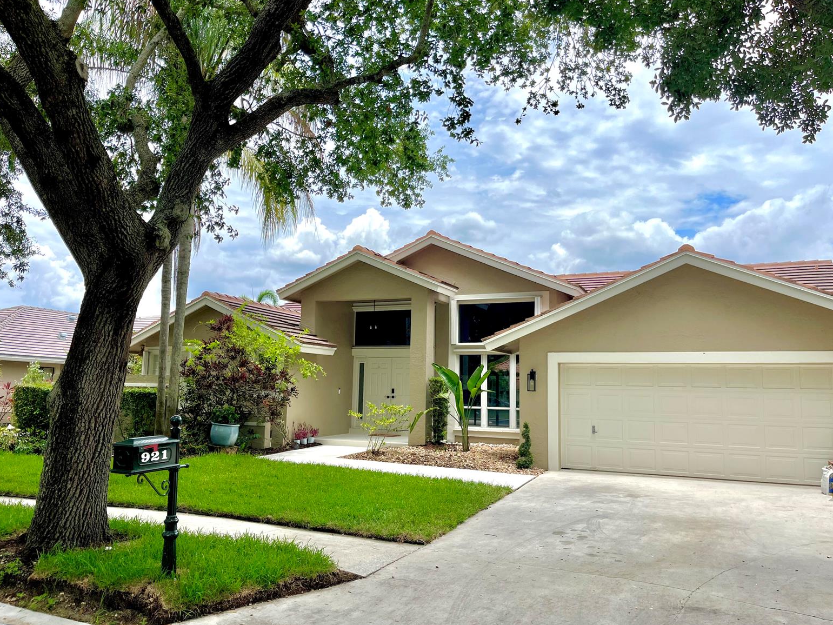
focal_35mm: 27
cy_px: 317
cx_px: 418
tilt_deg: +5.8
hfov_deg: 65.3
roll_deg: -1.3
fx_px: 650
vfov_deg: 51.4
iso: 50
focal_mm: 5.1
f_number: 1.6
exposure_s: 1/4651
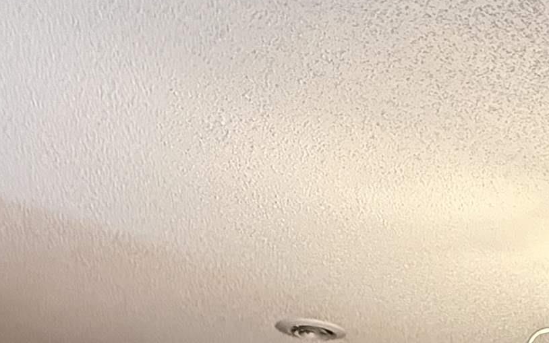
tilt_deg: -2.9
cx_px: 652
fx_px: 838
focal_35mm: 56
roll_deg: +0.0
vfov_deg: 17.9
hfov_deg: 30.9
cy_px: 640
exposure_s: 1/60
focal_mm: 2.22
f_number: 2.2
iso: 1250
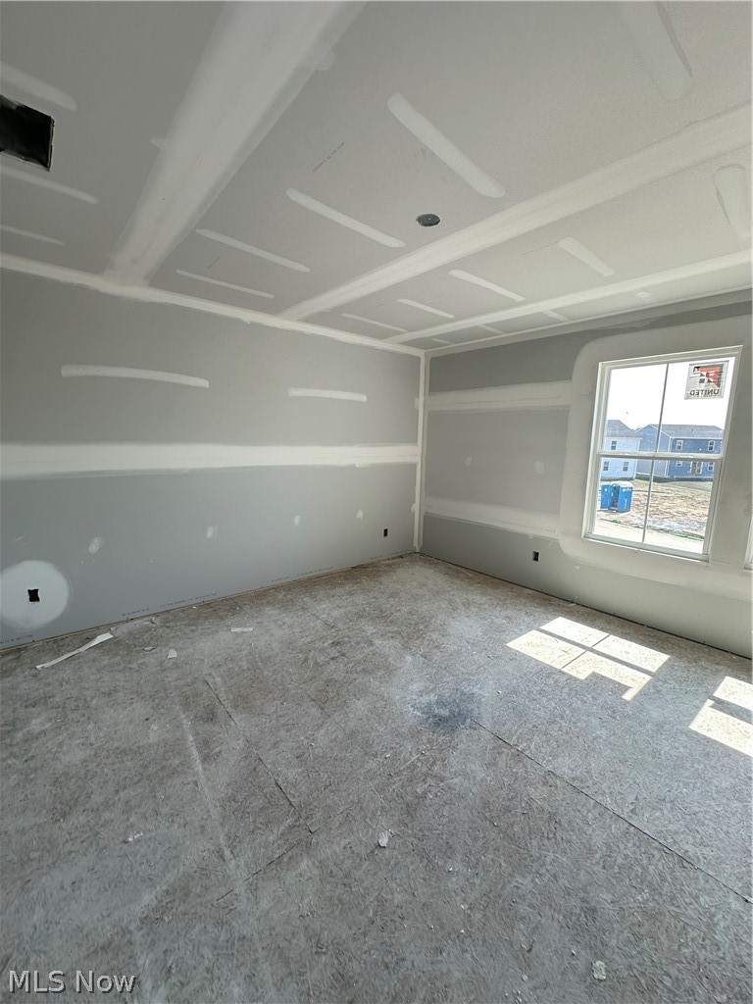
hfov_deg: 85.7
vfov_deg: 102.1
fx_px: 406
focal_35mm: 14
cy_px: 502
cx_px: 376
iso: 40
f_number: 2.2
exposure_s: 1/175
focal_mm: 2.22
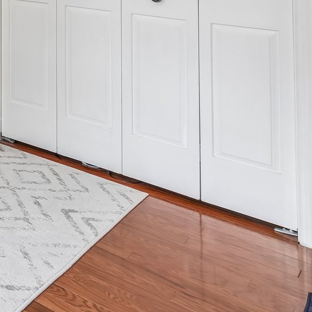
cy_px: -93
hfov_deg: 20.4
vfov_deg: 26.8
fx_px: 551
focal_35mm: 54
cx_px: -272
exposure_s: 1/13
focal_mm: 16
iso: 400
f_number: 8
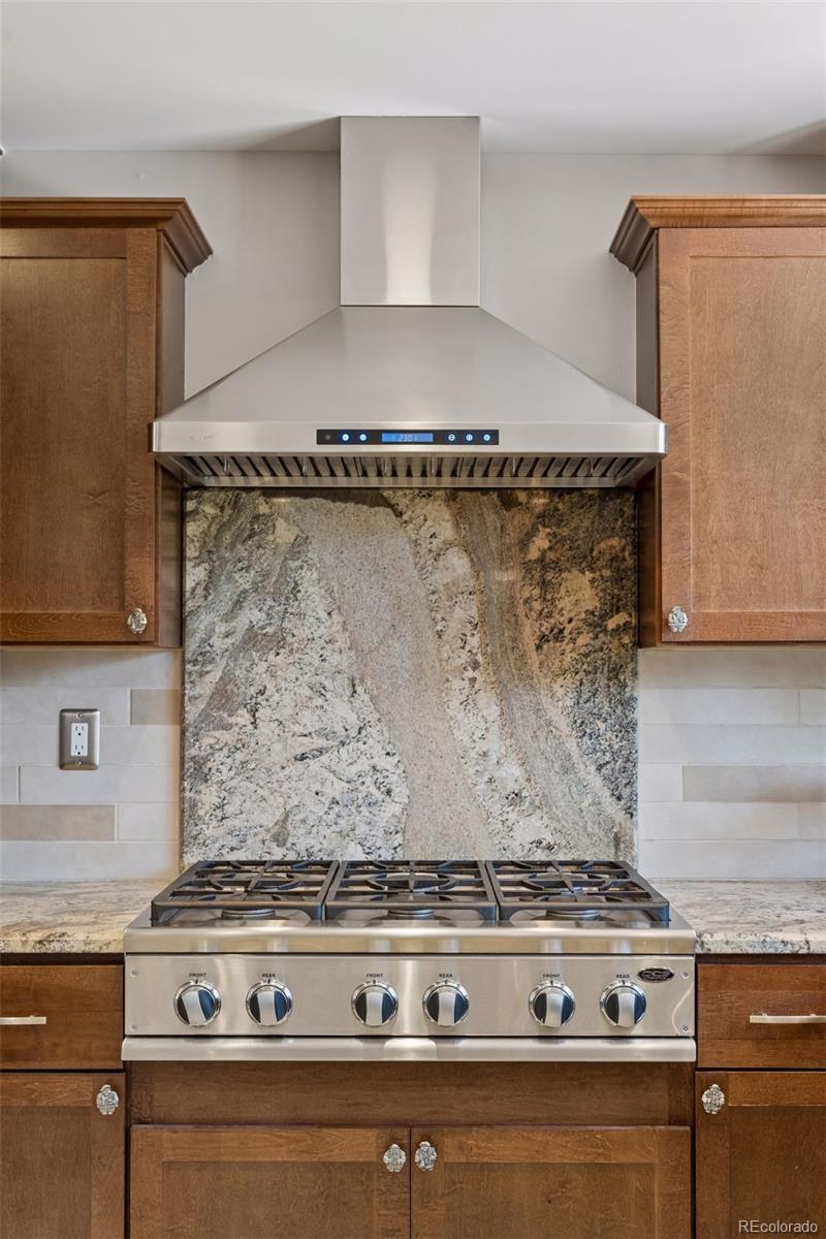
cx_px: 413
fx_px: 1514
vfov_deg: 44.5
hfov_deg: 30.5
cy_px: 620
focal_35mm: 44
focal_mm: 44
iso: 400
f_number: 9
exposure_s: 1/13
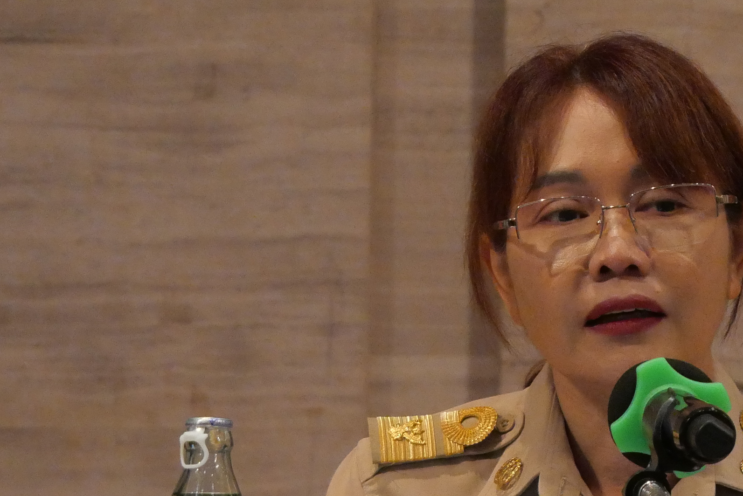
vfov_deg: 4.8
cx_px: 660
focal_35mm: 289
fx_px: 5968
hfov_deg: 7.1
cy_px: 336
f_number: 5.6
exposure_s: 1/125
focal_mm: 60
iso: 3200
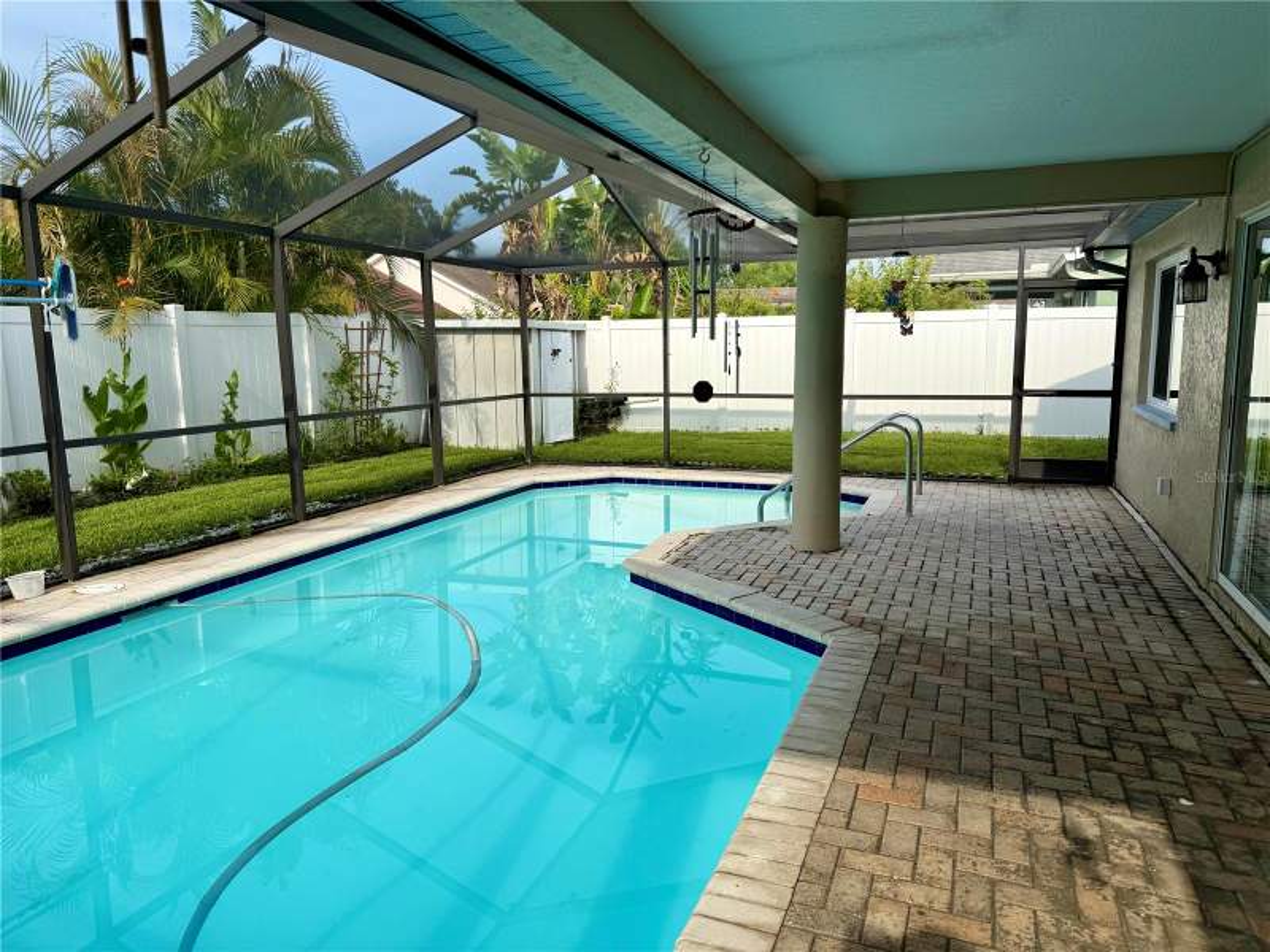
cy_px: 476
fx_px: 881
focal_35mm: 24
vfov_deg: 56.8
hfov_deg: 71.6
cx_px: 635
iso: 80
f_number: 1.78
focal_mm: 6.76
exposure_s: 1/2525
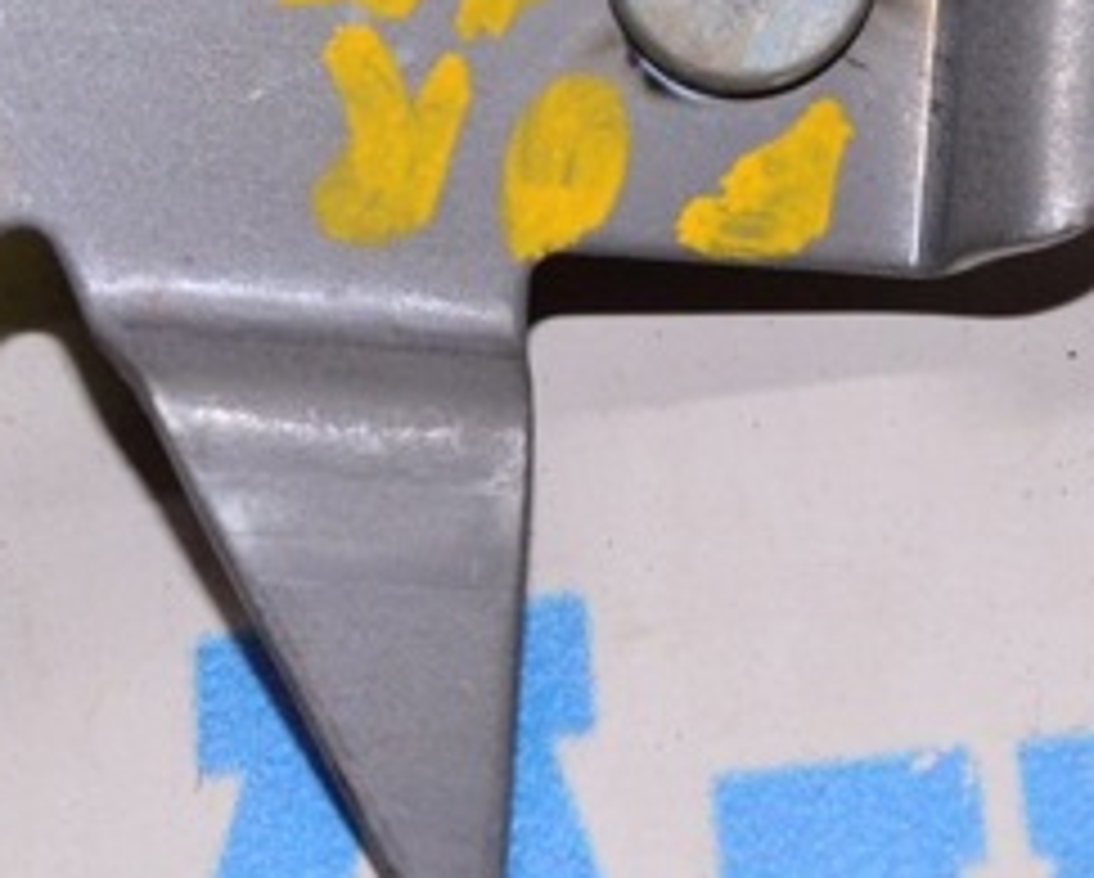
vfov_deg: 10.5
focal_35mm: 148
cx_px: 378
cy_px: 412
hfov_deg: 13.0
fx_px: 4798
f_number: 8
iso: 1600
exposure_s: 1/200
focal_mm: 40
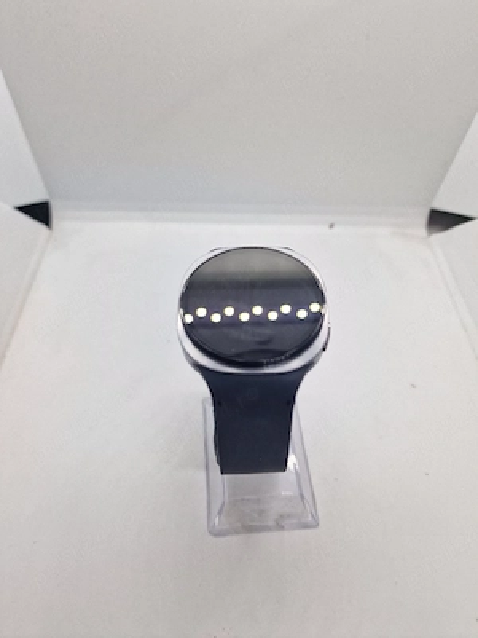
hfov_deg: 58.9
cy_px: 319
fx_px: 423
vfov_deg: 73.9
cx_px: 239
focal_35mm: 23
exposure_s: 1/182
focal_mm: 6.4
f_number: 1.8
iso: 50
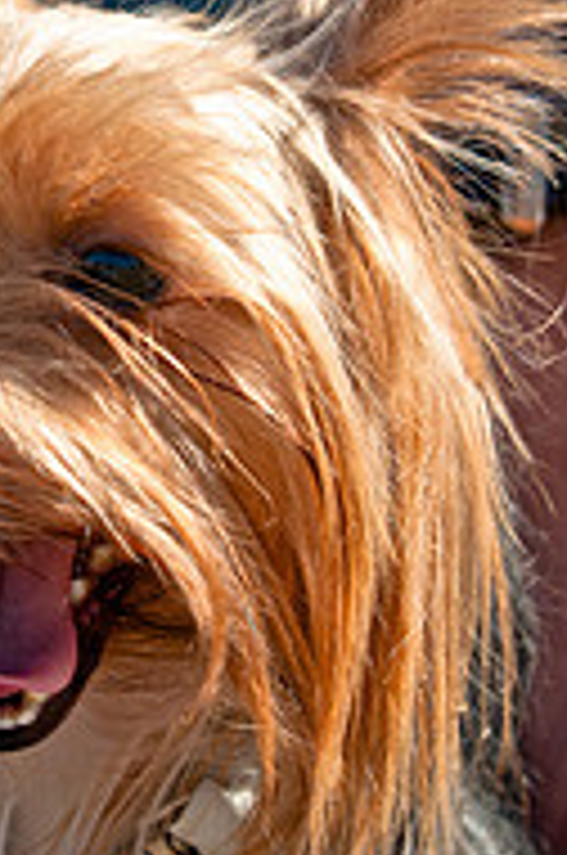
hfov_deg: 4.8
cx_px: -29
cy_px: 202
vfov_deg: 7.3
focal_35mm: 284
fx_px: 6734
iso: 200
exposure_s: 1/640
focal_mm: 80
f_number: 5
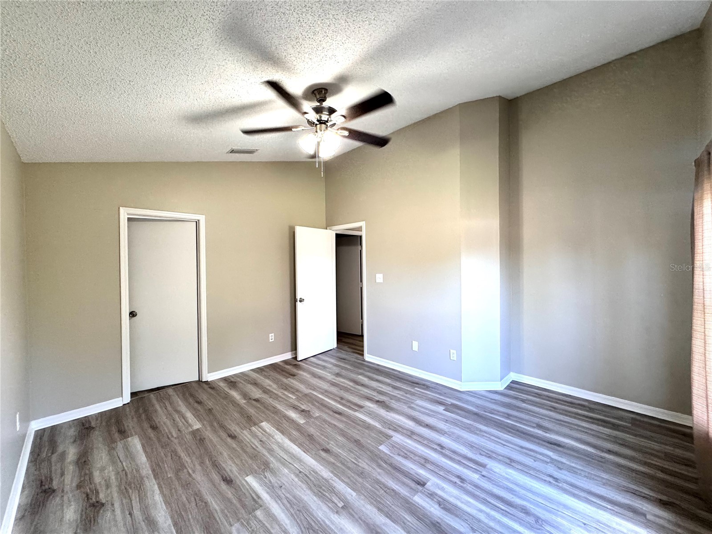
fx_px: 288
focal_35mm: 14
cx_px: 356
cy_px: 267
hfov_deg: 102.1
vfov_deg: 85.7
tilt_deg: -1.1
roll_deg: +0.4
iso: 320
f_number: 2.2
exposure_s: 1/120
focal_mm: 2.22
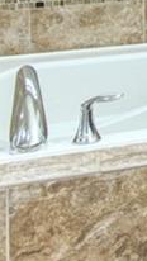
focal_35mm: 130
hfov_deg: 7.1
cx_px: 587
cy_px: -162
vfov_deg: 15.0
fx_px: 900
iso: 500
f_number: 4.5
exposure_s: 1/80
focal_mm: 16
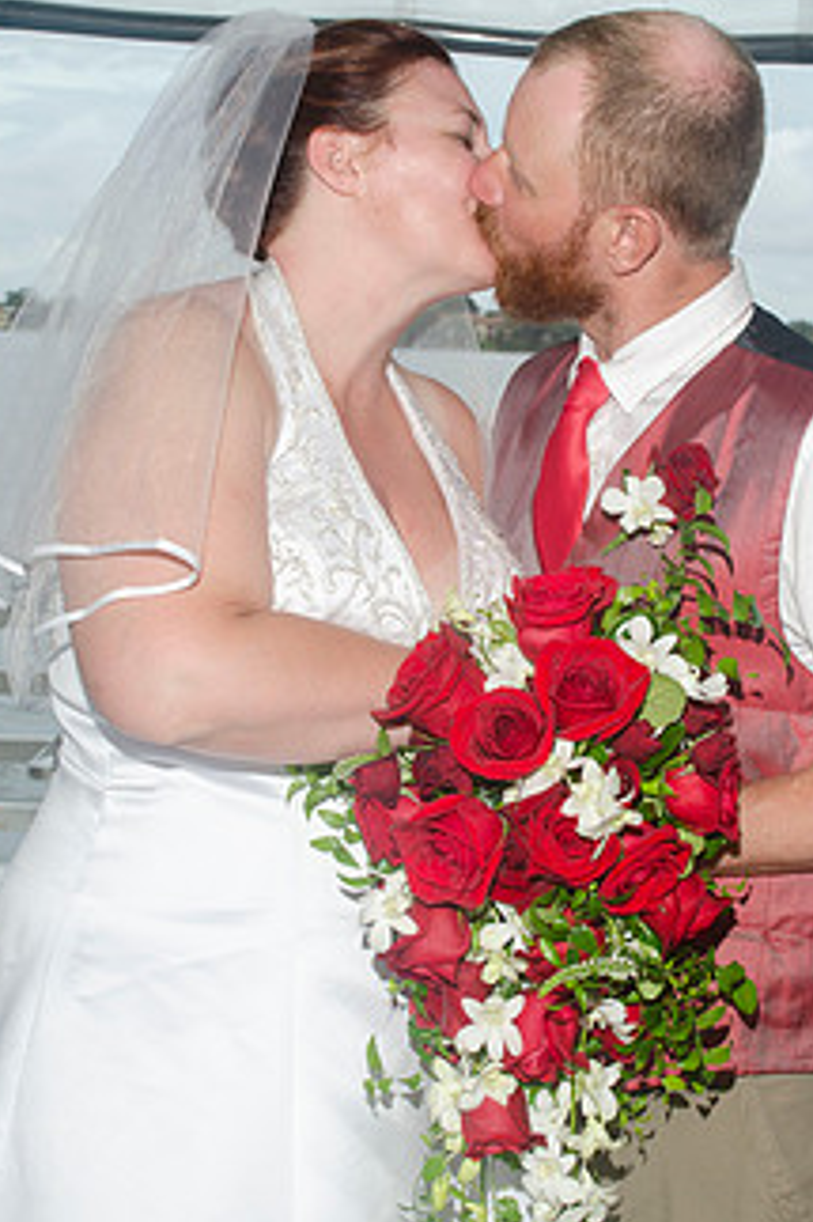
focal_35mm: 73
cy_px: 624
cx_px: 507
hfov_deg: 18.6
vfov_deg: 27.7
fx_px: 2475
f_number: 7.1
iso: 100
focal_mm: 35
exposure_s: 1/160
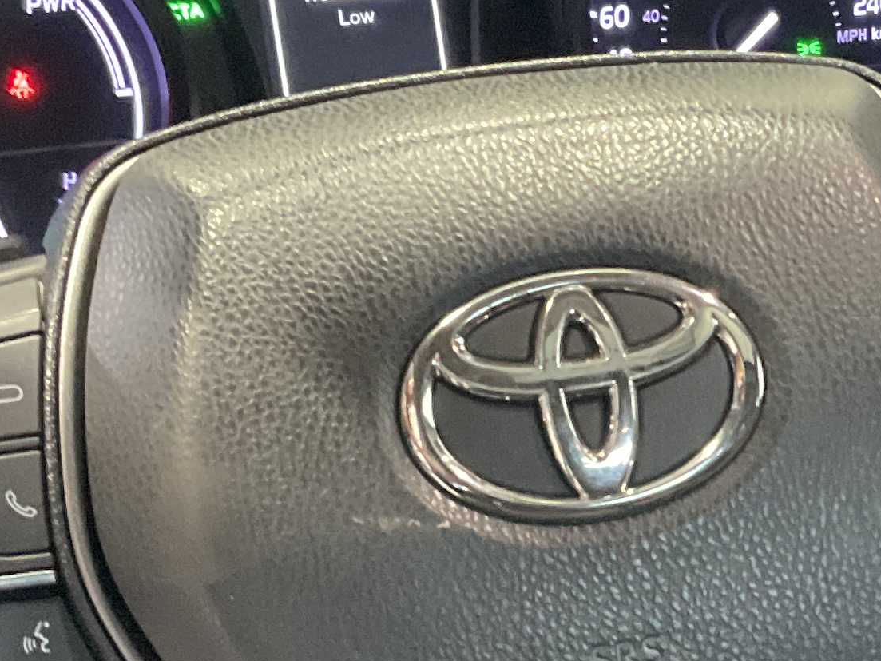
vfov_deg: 13.9
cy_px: 479
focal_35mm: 106
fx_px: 2697
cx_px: 880
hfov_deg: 18.1
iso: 400
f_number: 1.8
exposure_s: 1/30
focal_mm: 3
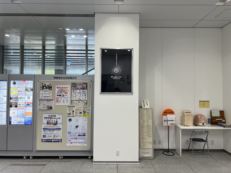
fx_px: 174
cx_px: 116
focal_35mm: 26
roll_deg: +0.0
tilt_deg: +2.7
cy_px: 86
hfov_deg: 67.3
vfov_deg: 53.1
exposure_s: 1/100
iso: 80
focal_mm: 5.7
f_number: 1.5
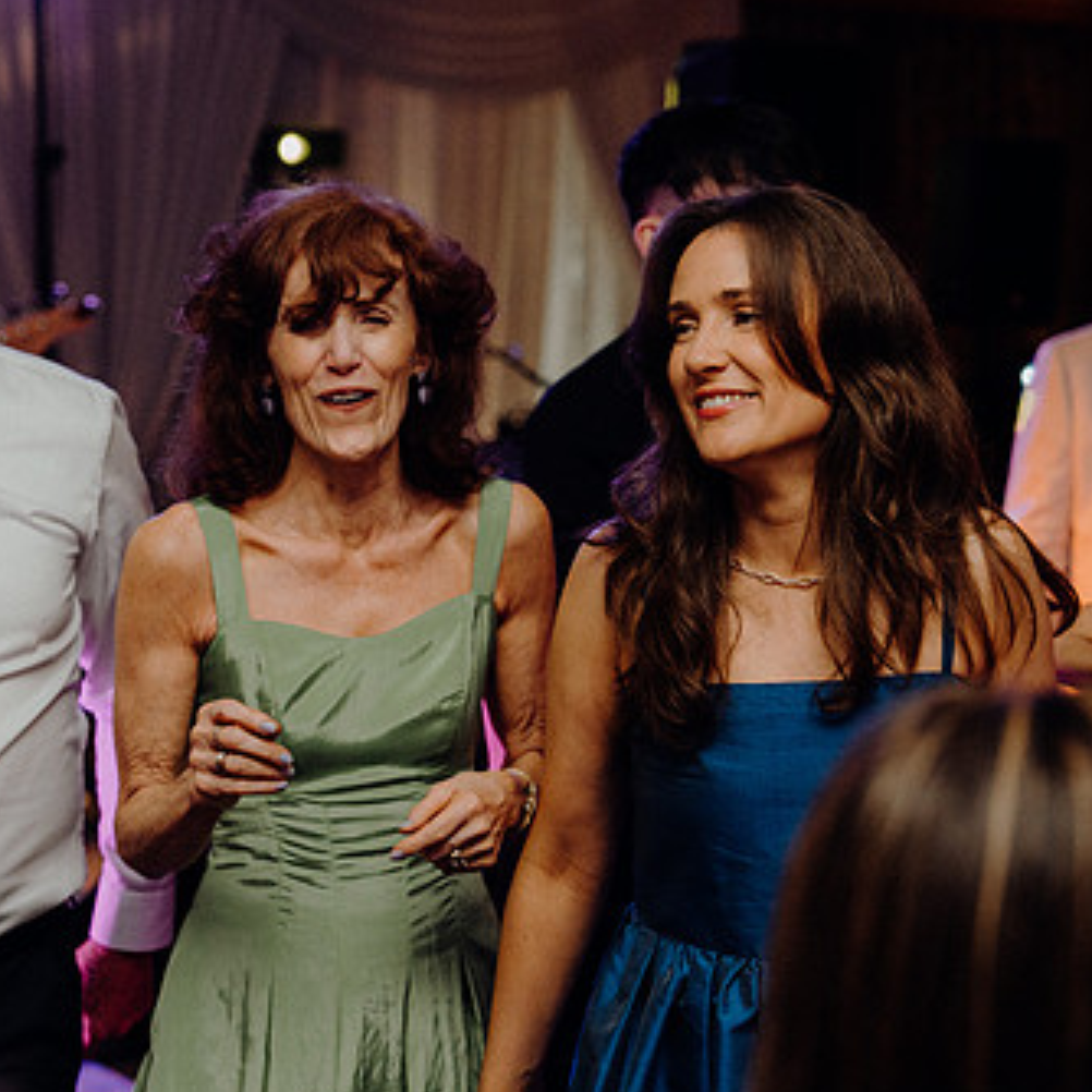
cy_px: 593
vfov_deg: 18.7
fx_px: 3319
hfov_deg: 18.7
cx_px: 458
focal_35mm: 93
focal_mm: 63
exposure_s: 1/200
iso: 2500
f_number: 3.5
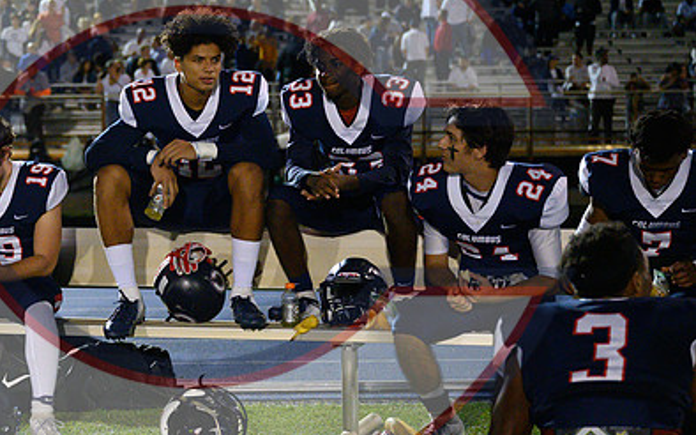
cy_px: 196
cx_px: 187
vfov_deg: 16.1
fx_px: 1536
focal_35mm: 81
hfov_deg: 25.3
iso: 18000
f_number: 2.8
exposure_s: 1/3200
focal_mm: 54
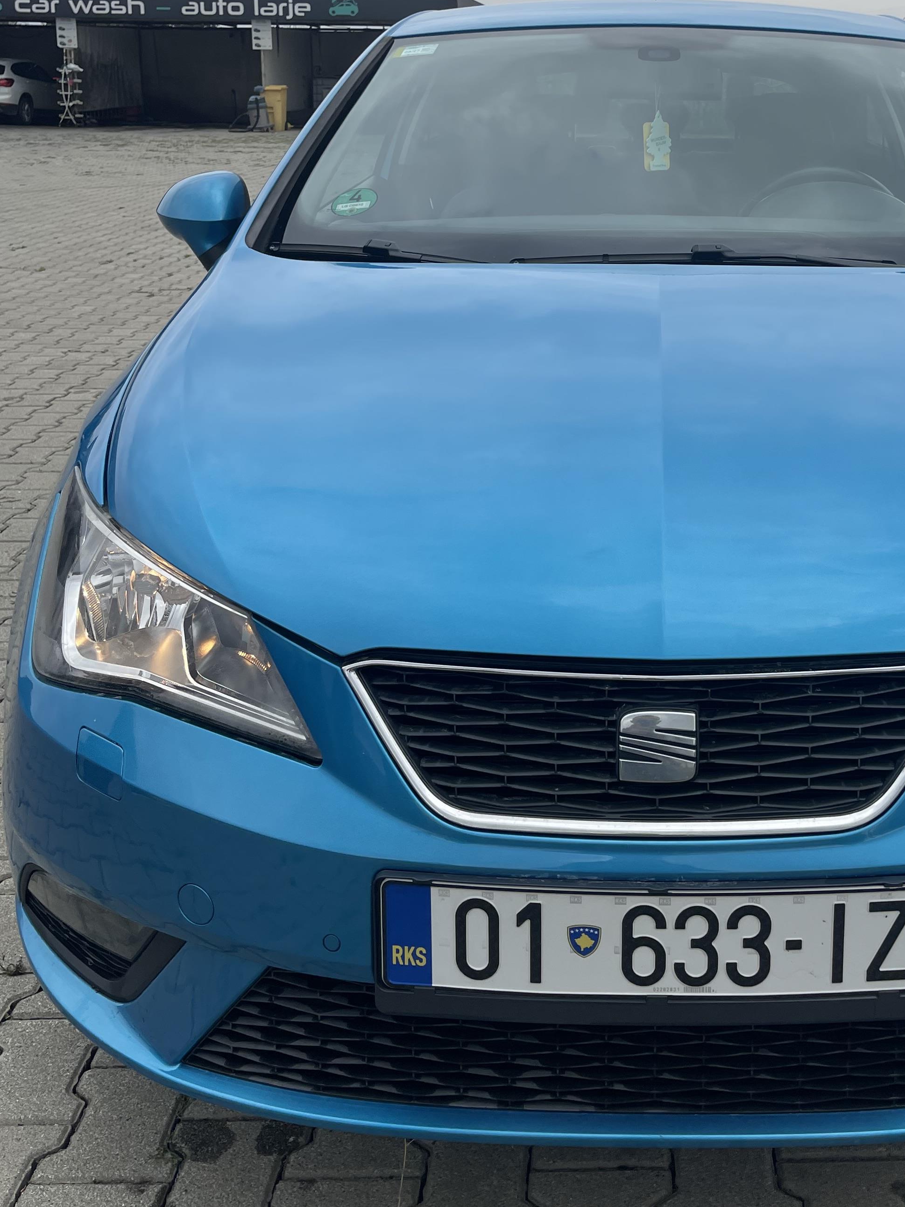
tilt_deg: -9.6
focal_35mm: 39
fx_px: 1360
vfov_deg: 46.5
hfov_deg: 36.1
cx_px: 653
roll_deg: -0.4
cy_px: 337
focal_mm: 5.1
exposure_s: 1/3257
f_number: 1.6
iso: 32
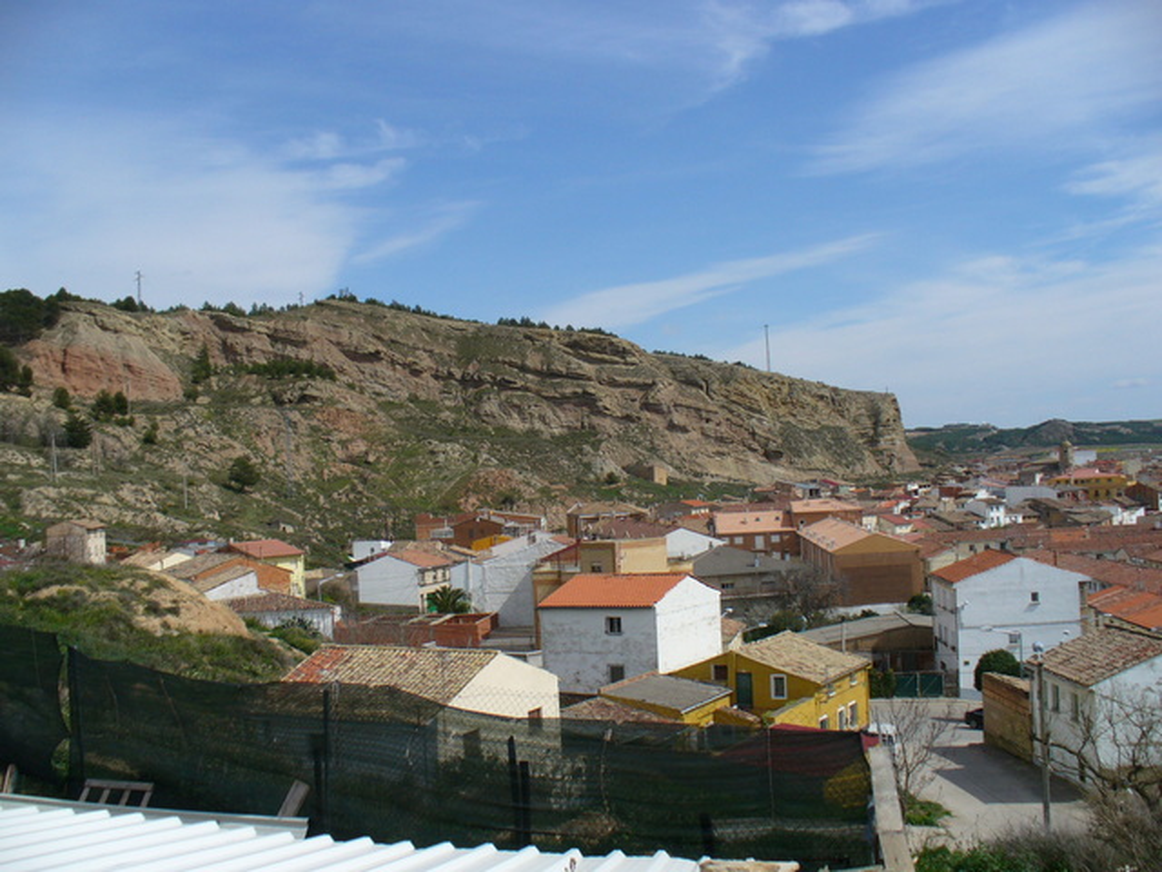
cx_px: 581
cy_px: 436
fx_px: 1242
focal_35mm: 37
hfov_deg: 50.1
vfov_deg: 38.7
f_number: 5.6
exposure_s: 1/500
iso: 80
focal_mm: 6.1
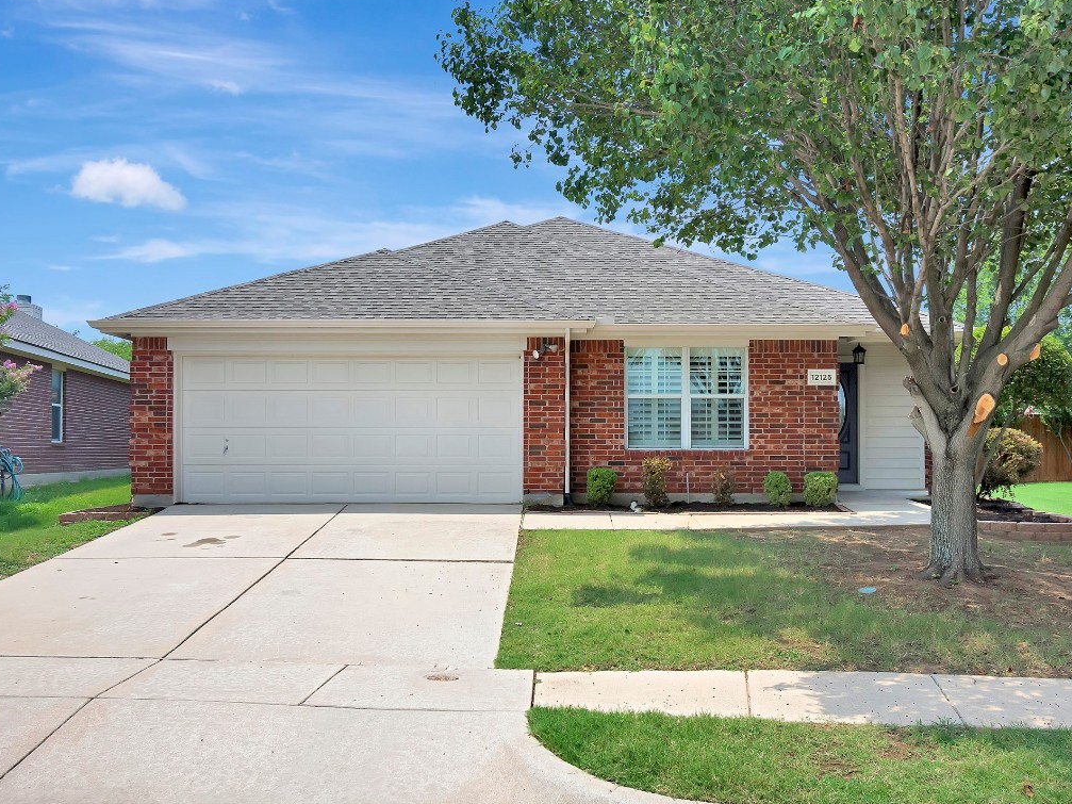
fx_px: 1022
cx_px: 553
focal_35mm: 33
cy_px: 396
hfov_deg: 55.3
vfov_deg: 42.9
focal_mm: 20
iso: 400
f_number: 5.6
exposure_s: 1/800
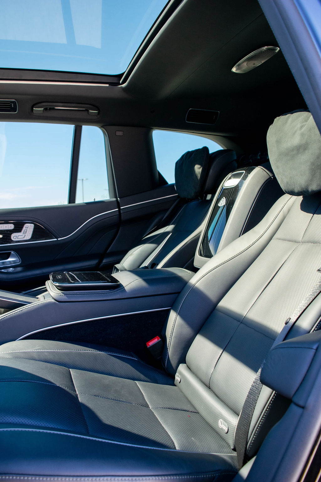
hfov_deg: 47.9
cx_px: 160
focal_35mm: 27
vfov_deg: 67.4
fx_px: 361
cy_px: 241
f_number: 5.6
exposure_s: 1/125
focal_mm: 18
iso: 400
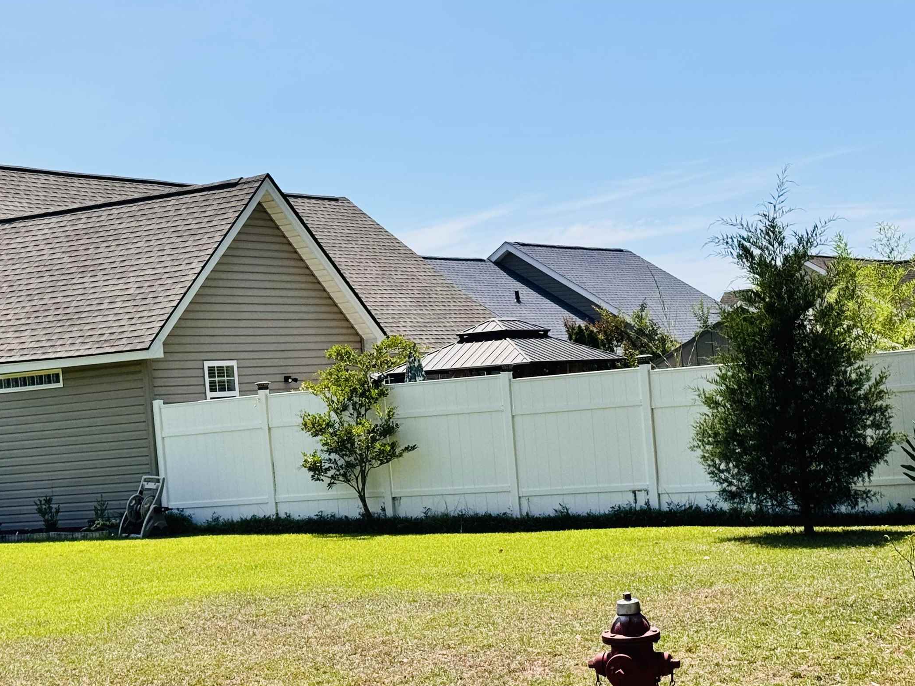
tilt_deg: +0.0
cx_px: 379
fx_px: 1877
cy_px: 384
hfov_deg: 27.4
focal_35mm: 71
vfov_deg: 20.7
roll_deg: +3.7
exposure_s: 1/7092
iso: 64
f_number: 1.78
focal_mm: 6.76
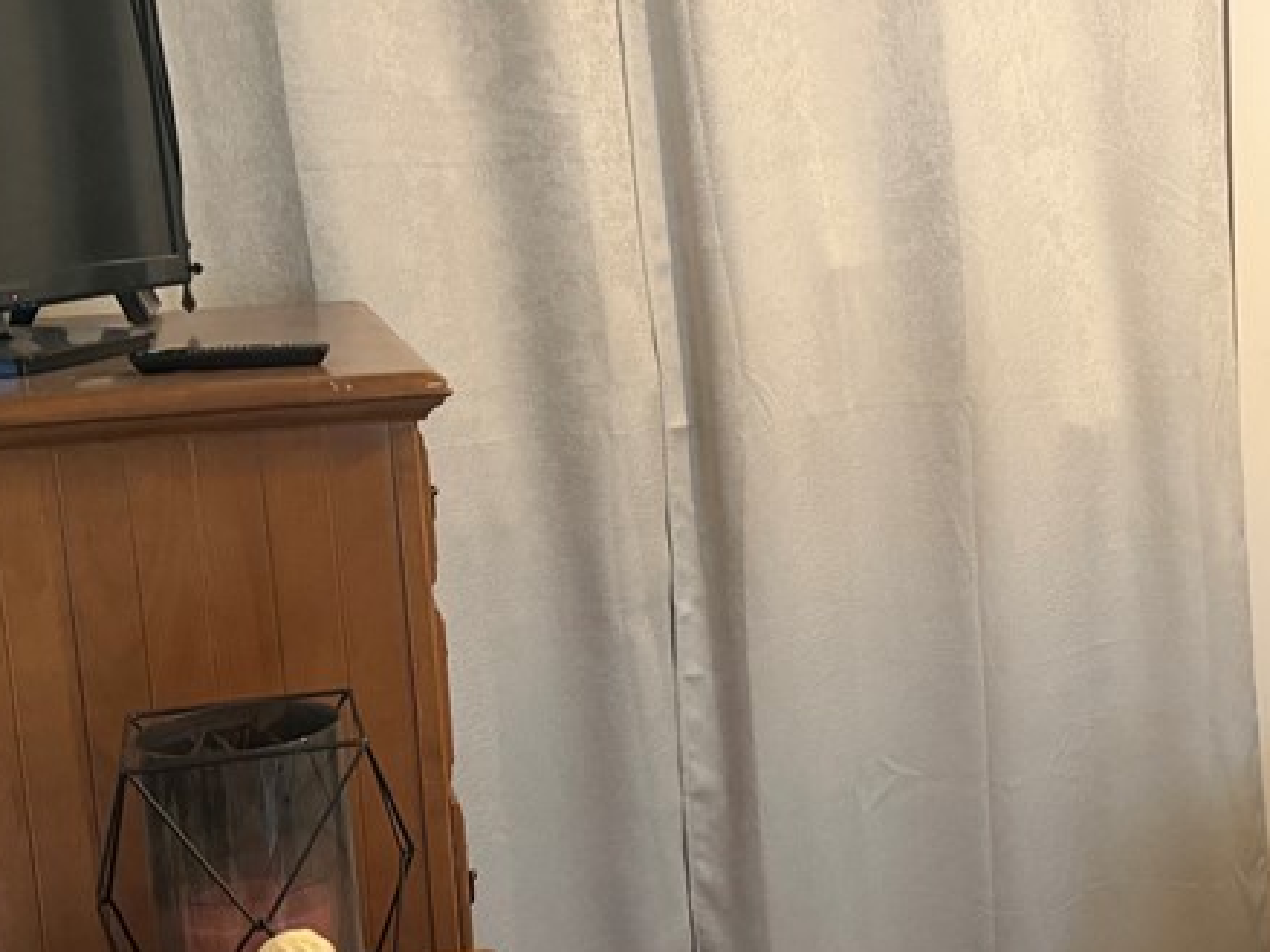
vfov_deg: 26.1
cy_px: 524
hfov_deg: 33.8
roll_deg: +3.9
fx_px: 2054
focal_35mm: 56
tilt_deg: -10.7
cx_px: 932
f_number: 1.78
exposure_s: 1/40
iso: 640
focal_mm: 6.76
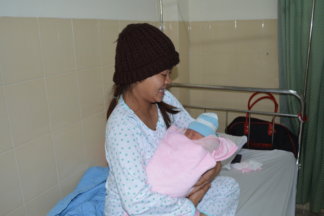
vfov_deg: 39.9
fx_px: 297
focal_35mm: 33
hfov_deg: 57.3
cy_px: 108
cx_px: 162
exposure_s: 1/60
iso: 640
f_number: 3.8
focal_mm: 22
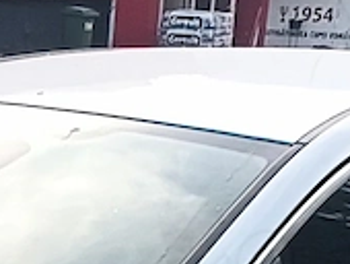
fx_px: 952
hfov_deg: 18.5
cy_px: 431
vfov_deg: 14.4
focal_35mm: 94
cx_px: -169
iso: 50
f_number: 2.2
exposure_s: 1/122
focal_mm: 1.66
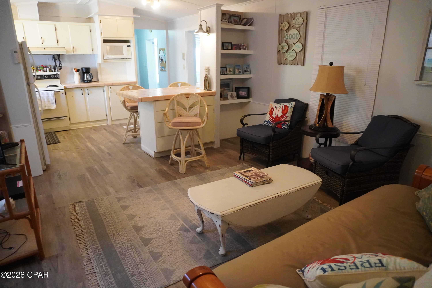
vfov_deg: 53.1
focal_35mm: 24
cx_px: 216
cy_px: 144
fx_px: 288
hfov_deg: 73.7
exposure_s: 1/160
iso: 5000
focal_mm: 16
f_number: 3.5
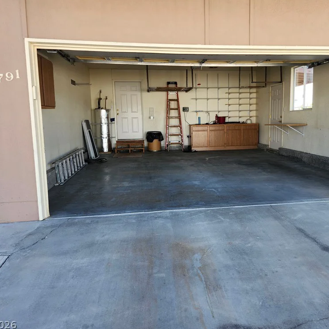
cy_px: 162
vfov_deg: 57.3
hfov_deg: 56.9
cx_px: 195
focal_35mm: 28
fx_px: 301
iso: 25
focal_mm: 5.54
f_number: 1.8
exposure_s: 1/203
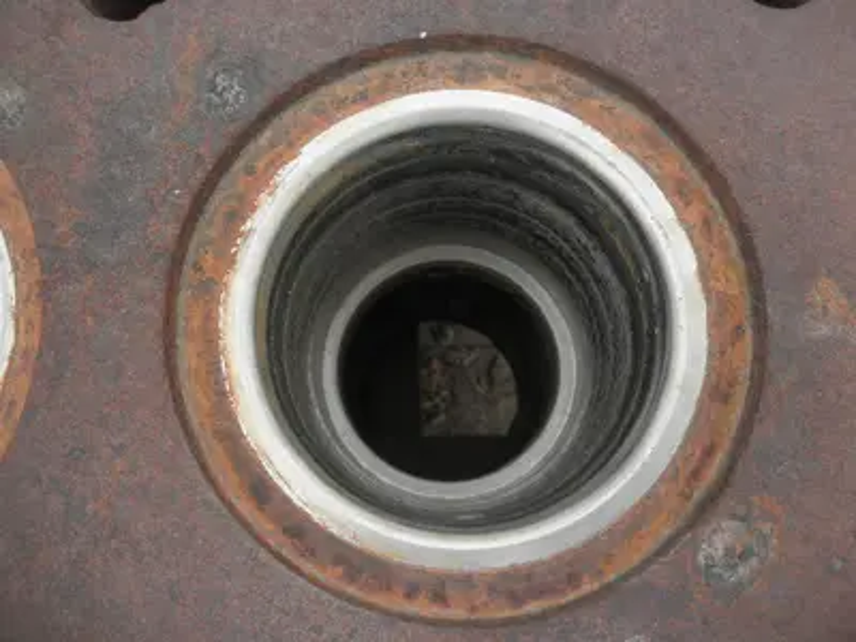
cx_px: 428
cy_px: 321
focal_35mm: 28
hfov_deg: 63.4
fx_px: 692
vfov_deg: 49.7
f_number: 3
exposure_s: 1/125
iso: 64
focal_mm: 5
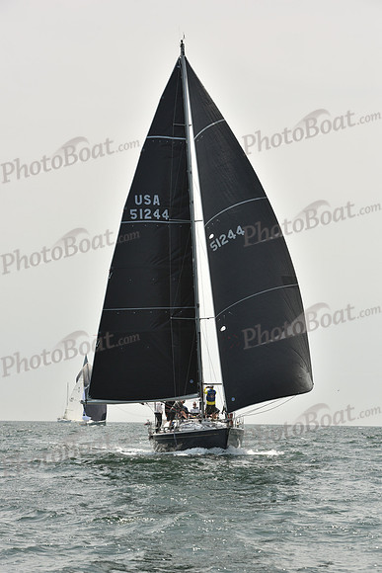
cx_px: 191
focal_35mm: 98
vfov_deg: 20.8
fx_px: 1559
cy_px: 286
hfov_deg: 14.0
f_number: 9
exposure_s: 1/1600
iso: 400
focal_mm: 98
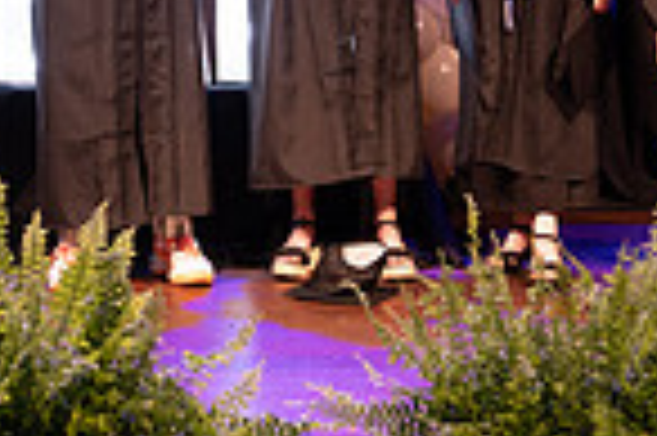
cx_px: 117
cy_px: -258
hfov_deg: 16.0
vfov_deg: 10.3
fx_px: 2315
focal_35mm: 127
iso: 1600
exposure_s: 1/200
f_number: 4
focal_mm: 32
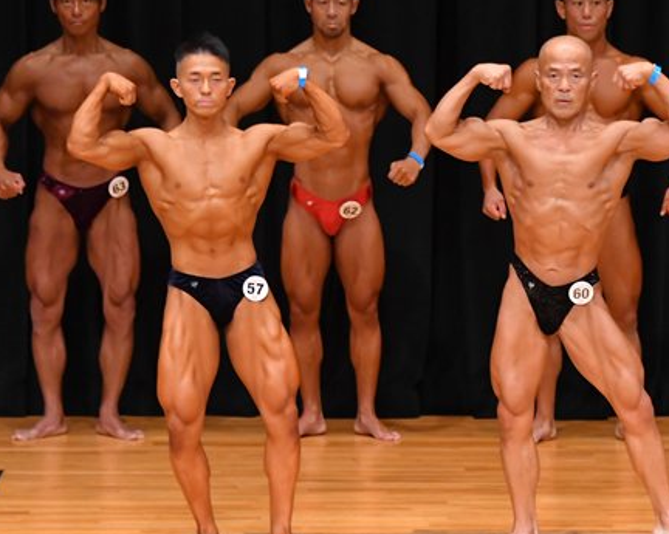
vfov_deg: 4.1
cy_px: 226
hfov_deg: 5.1
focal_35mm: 379
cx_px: 583
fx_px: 7499
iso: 4000
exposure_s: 1/400
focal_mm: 150
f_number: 5.6
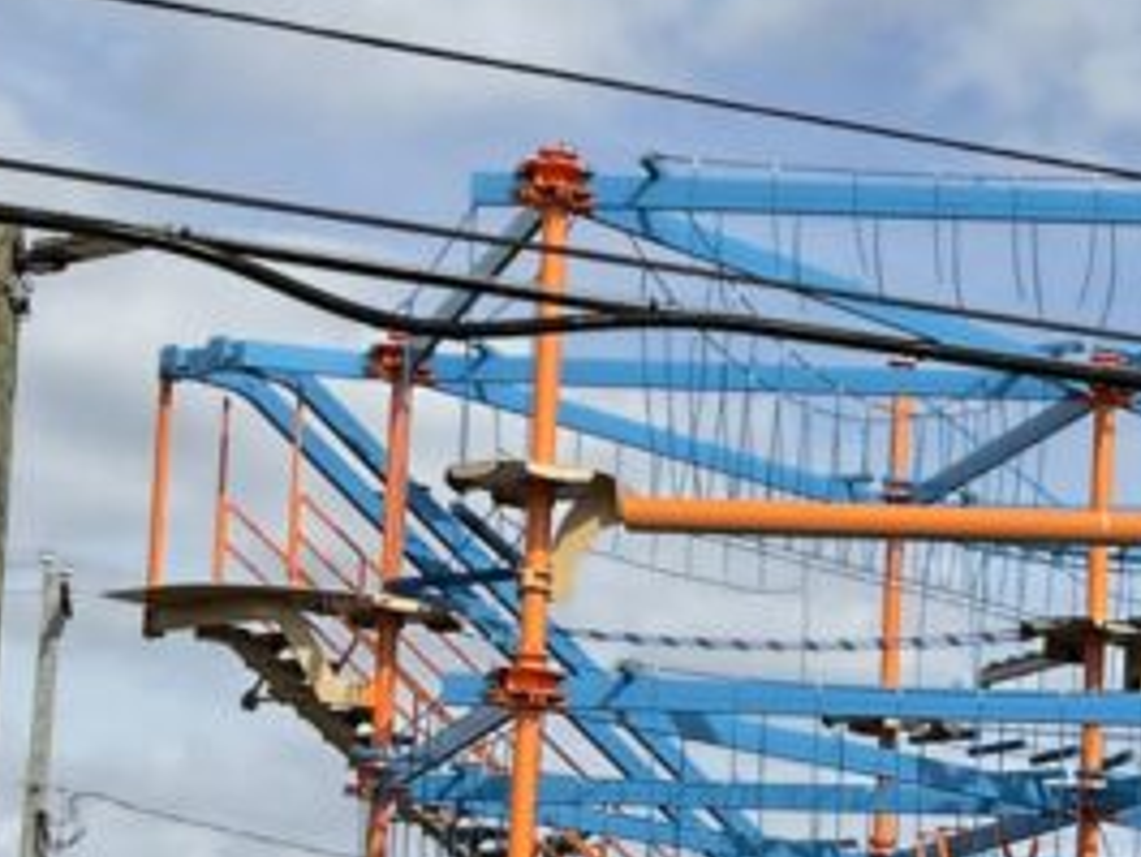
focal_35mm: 112
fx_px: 3693
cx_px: 1658
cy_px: 965
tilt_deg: +4.9
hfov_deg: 16.2
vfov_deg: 13.0
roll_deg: -2.9
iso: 20
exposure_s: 1/2959
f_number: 1.8
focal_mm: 3
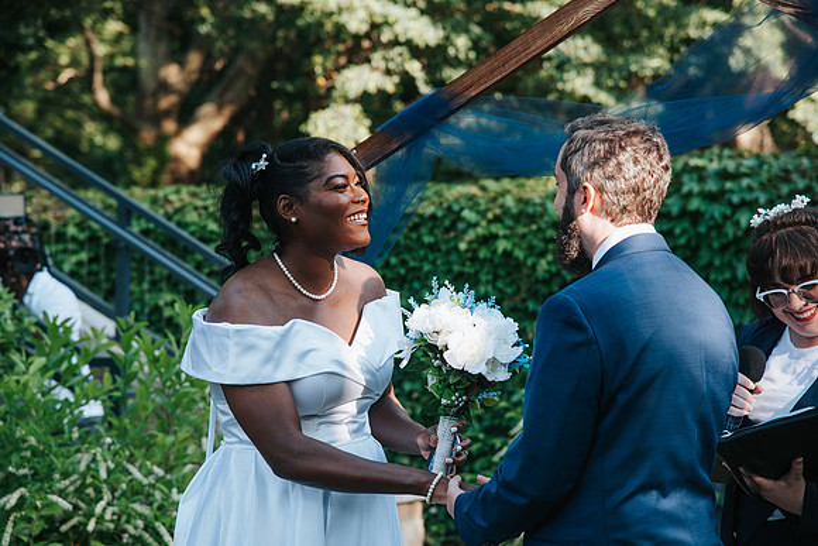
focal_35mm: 120
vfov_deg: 11.4
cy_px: 273
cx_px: 409
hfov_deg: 17.1
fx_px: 2727
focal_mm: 120
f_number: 5
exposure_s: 1/400
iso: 400
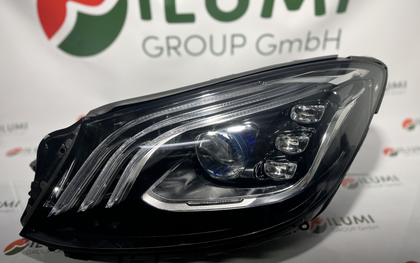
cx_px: 210
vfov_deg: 44.5
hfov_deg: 66.5
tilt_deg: -25.6
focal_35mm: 28
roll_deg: +1.4
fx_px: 320
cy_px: 117
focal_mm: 5.1
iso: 40
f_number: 1.6
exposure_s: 1/100
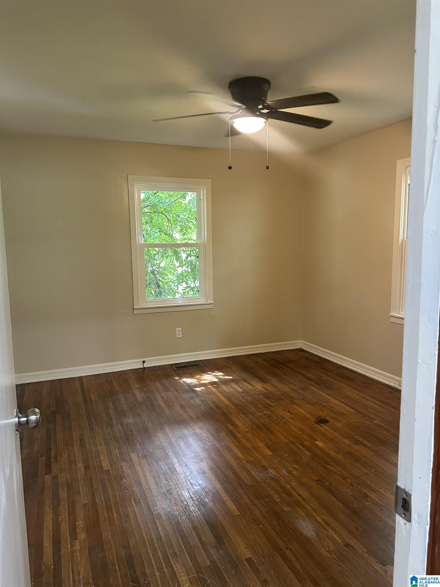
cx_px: 220
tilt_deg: -5.9
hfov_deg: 56.8
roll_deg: -0.5
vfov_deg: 71.6
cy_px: 294
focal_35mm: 24
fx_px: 407
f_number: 1.78
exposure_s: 1/60
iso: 500
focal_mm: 6.86
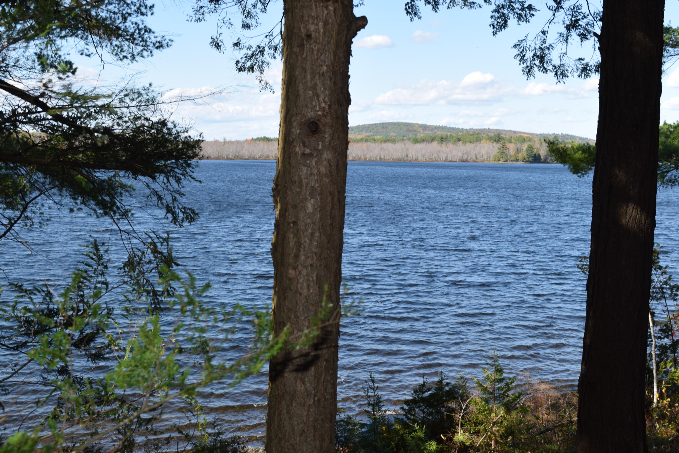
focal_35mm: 46
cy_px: 226
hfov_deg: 42.3
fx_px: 877
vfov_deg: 28.9
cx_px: 340
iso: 100
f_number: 8
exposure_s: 1/200
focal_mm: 31
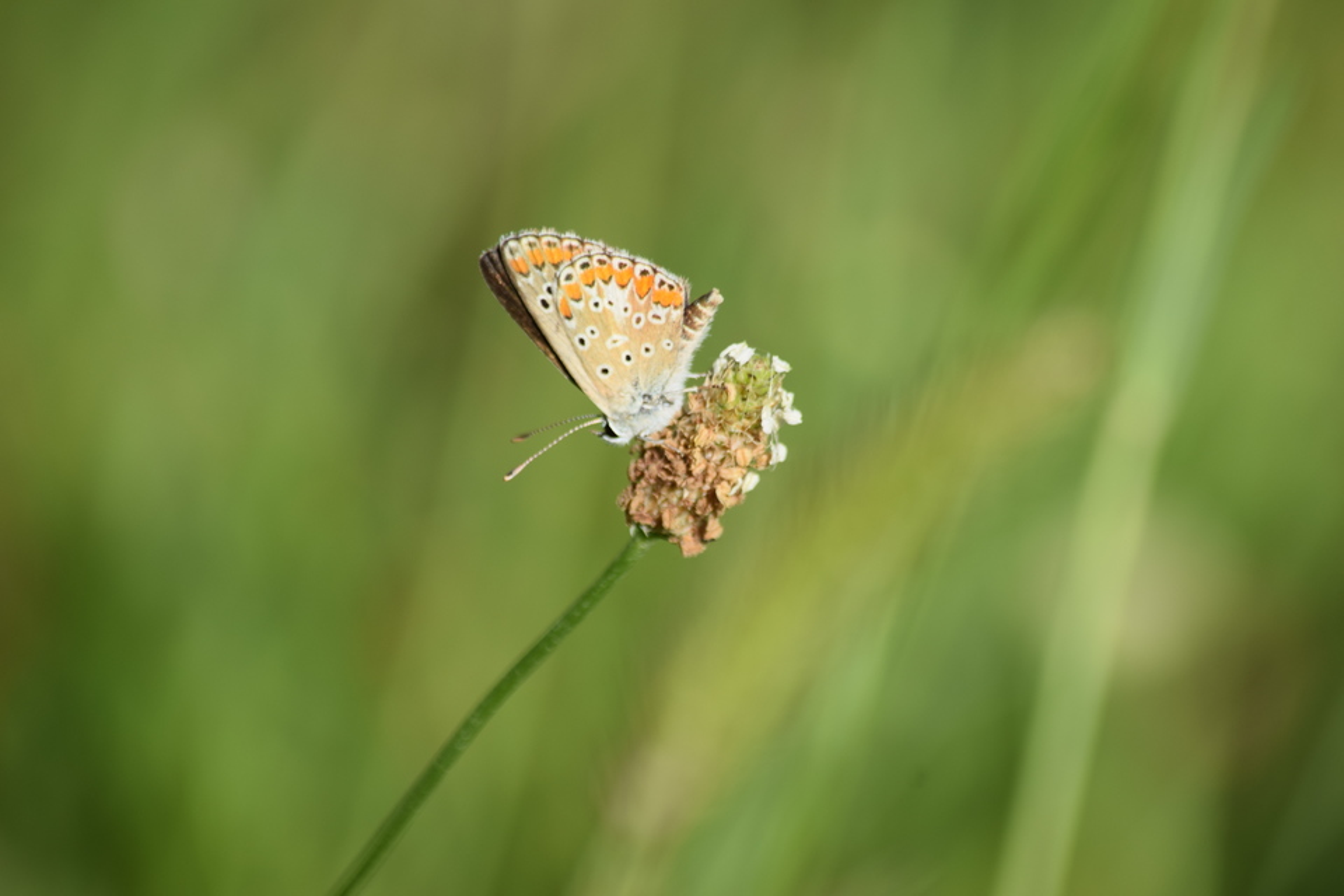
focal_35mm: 450
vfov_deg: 3.1
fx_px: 16799
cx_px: 672
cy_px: 448
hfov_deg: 4.6
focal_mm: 300
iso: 200
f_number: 8
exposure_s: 1/500
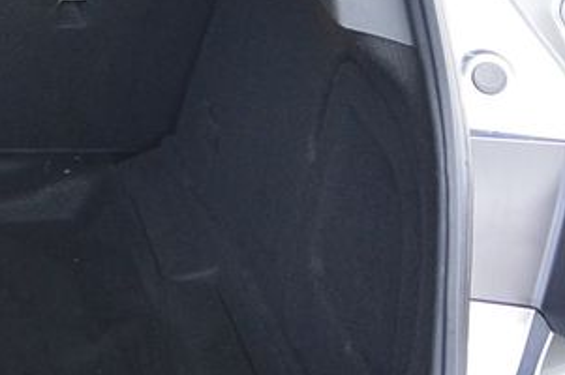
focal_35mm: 92
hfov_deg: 20.2
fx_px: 1442
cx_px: -184
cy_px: 119
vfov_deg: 14.8
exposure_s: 1/100
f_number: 3.5
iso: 160
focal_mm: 10
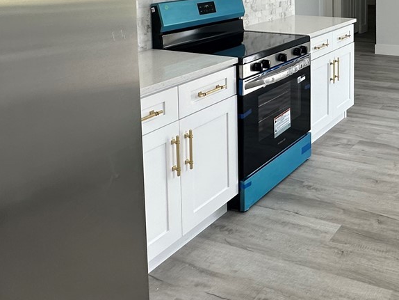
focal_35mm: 39
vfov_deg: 33.2
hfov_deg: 42.2
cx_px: 388
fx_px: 450
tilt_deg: -4.4
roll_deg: -0.3
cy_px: -12
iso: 50
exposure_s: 1/99
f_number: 2.2
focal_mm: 2.22
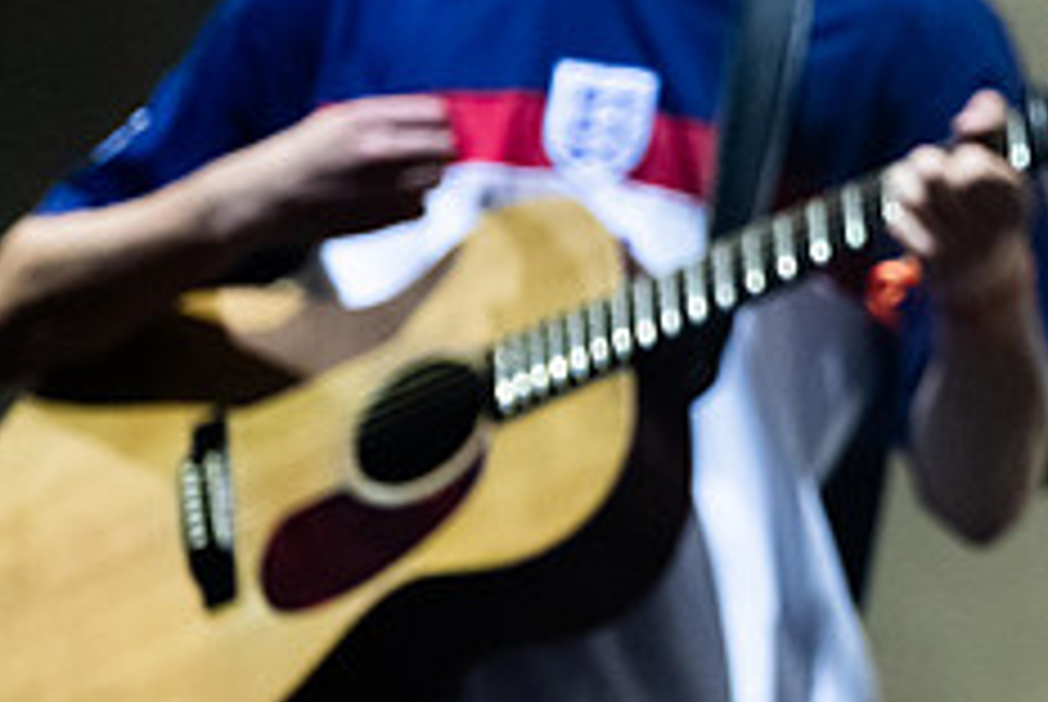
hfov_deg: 3.7
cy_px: 284
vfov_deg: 2.5
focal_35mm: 556
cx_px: 1611
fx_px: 16206
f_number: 2.8
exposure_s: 1/800
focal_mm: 160
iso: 4000
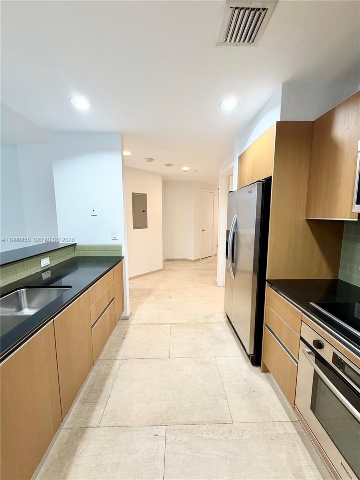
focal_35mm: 14
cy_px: 240
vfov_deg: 102.1
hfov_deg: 85.7
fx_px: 194
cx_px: 180
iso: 320
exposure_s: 1/120
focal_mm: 2.22
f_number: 2.2
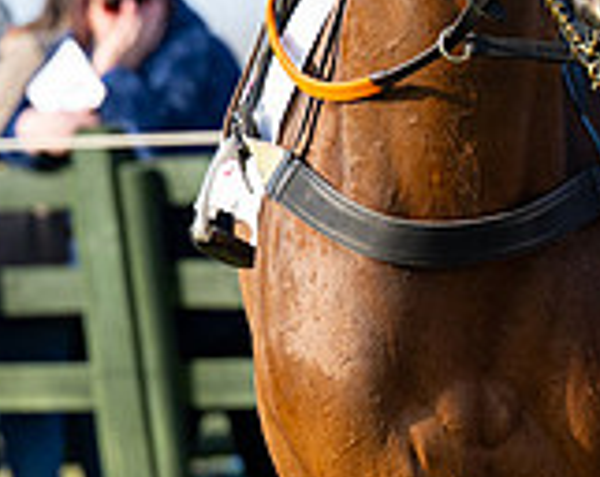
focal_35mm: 585
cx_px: 898
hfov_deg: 3.3
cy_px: 69
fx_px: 10363
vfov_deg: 2.6
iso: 125
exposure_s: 1/640
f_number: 4.5
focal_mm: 135
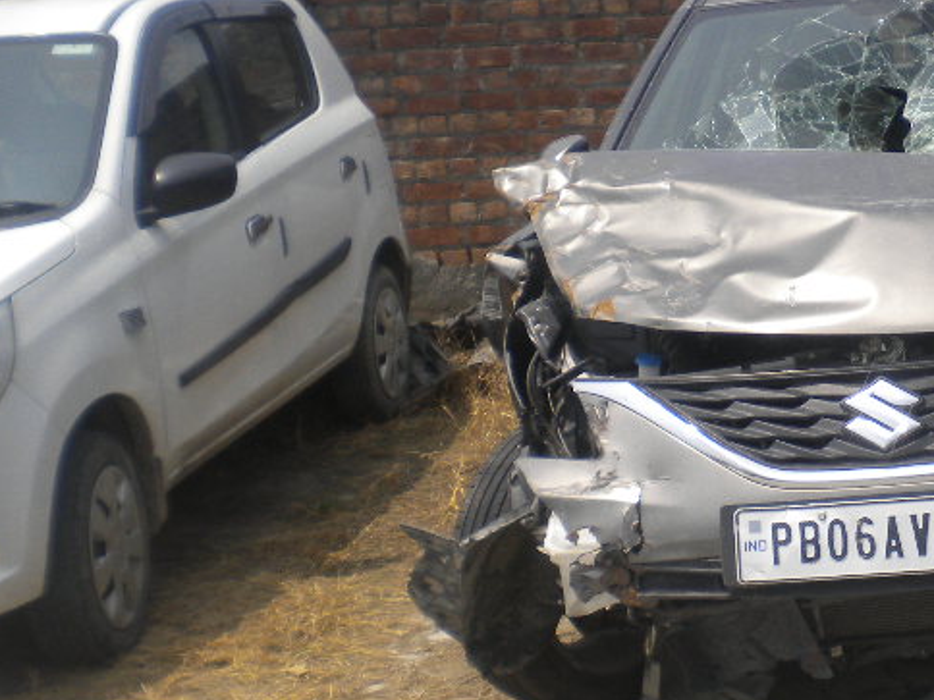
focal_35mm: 74
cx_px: 909
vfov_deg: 19.9
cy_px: 445
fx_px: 1997
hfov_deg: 25.2
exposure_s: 1/728
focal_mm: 6.3
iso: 80
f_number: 4.6
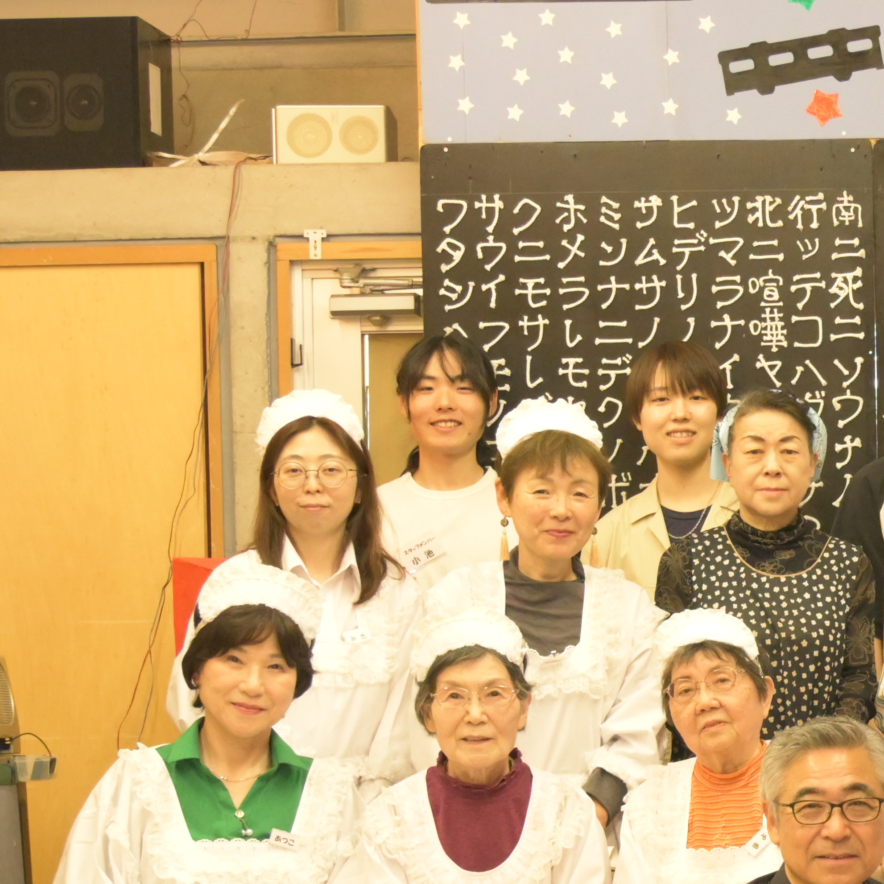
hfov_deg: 14.3
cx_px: 1067
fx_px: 3415
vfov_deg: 14.6
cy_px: 756
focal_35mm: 118
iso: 6400
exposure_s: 1/100
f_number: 5
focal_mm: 33
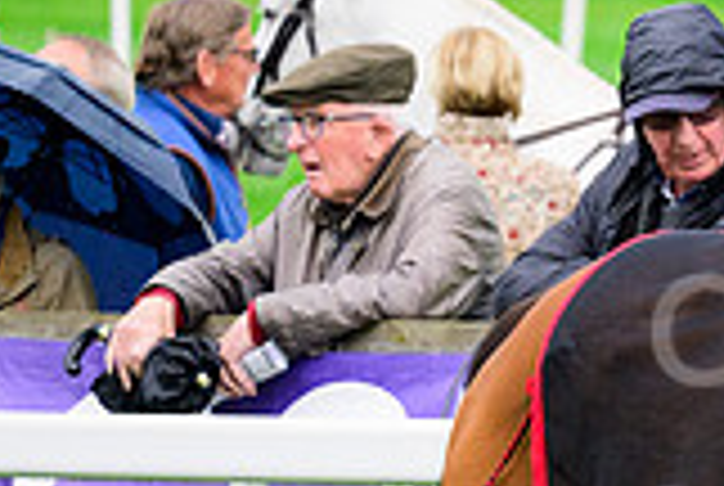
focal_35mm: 827
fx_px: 16662
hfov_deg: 2.5
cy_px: 605
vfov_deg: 1.7
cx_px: 1241
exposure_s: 1/1250
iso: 2000
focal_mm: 230
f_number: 5.6
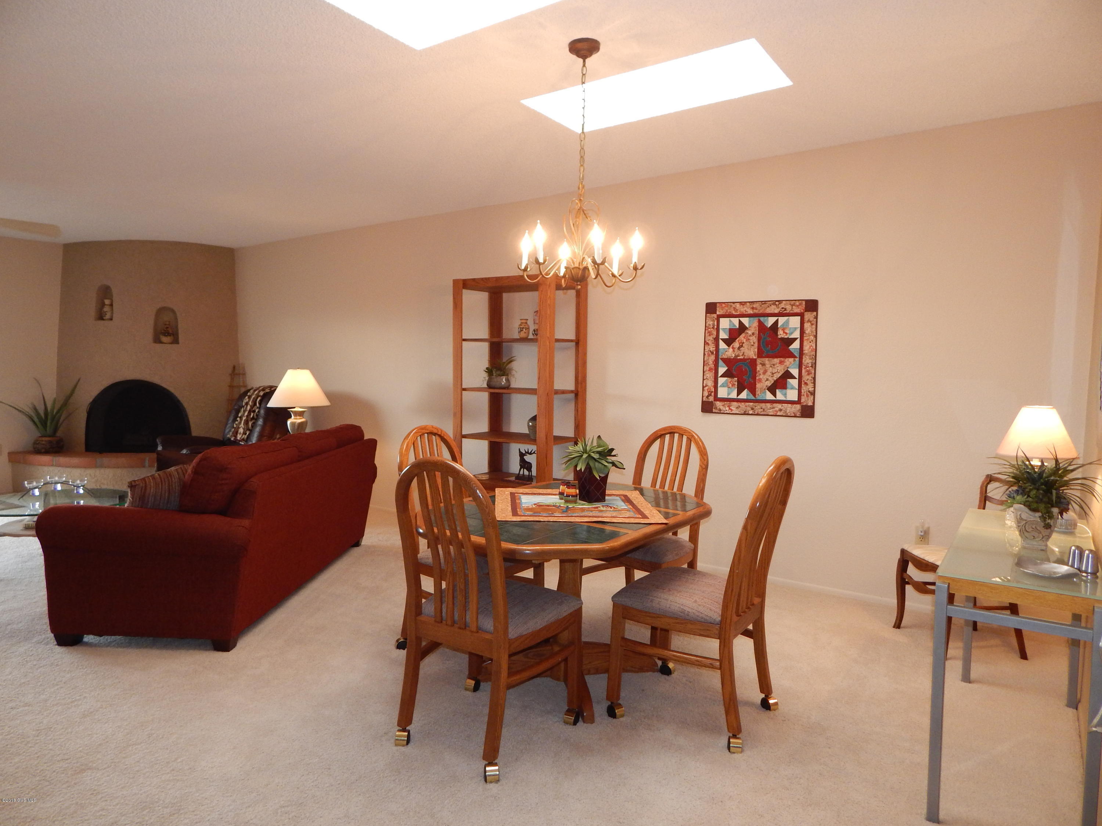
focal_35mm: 22
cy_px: 413
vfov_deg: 61.1
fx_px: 700
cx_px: 551
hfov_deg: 76.4
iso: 200
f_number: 3
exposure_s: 1/30
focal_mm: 4
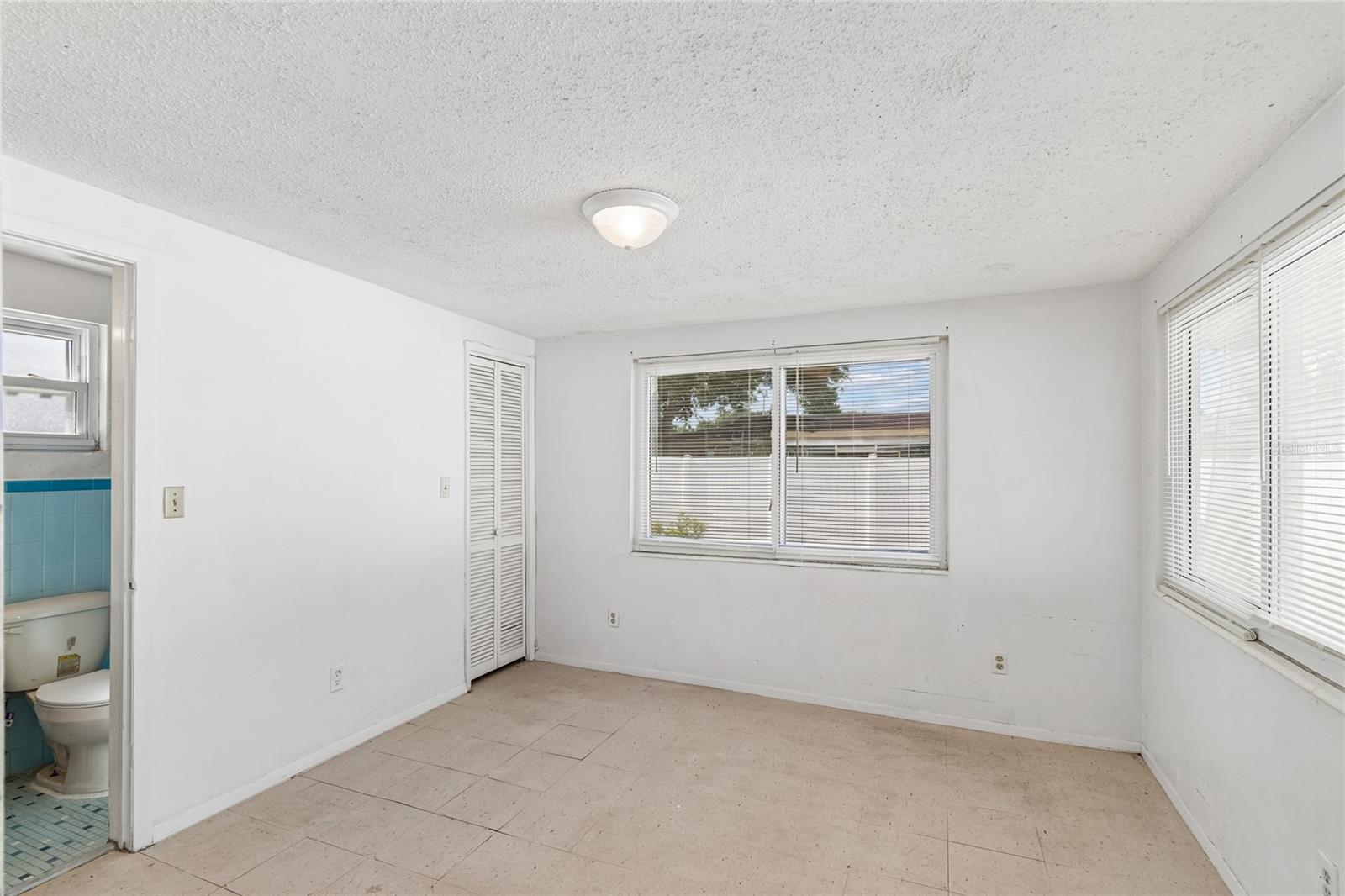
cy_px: 448
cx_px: 672
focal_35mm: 16
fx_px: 598
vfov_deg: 73.7
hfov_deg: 96.7
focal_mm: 11
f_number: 7.1
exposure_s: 1/8
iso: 100
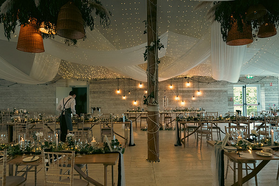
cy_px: 93
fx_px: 186
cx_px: 140
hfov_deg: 73.7
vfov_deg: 53.2
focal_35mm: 24
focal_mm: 24
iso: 2500
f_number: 5.6
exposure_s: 1/200
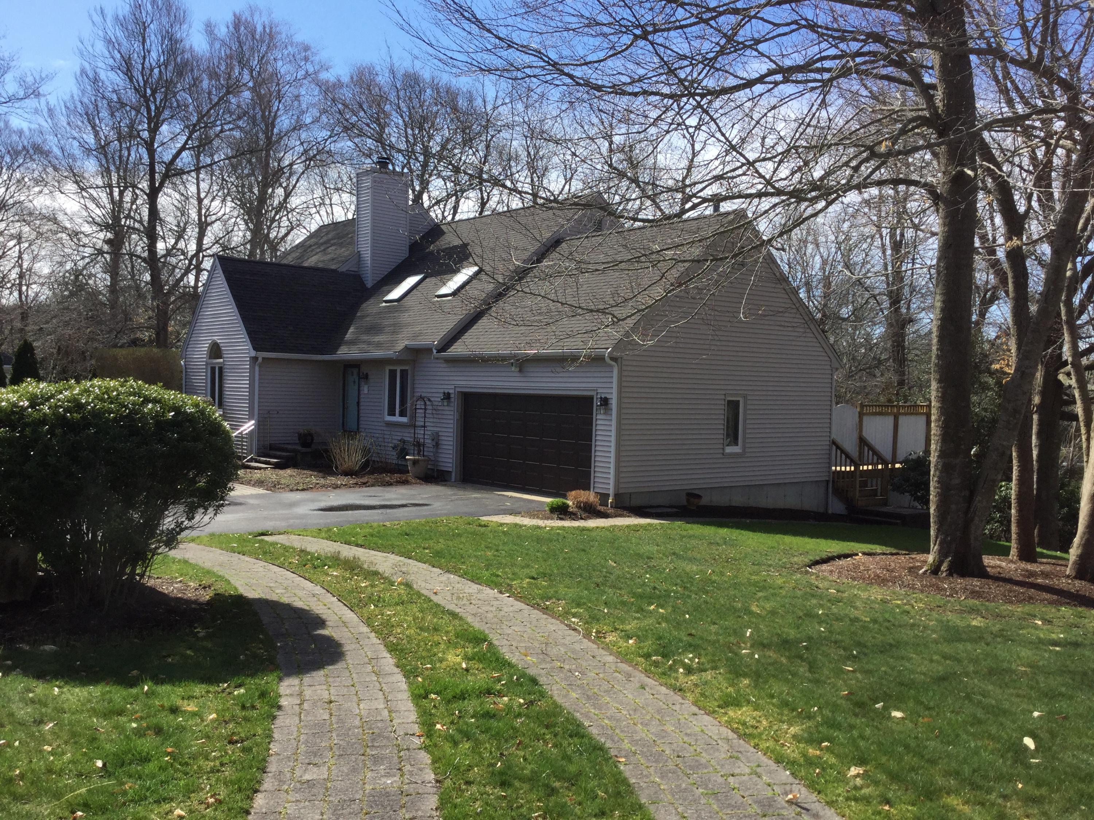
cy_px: 410
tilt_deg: -4.9
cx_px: 547
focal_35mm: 31
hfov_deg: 58.4
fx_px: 980
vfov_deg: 45.4
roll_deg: -0.7
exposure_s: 1/776
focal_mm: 3.3
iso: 25
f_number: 2.4
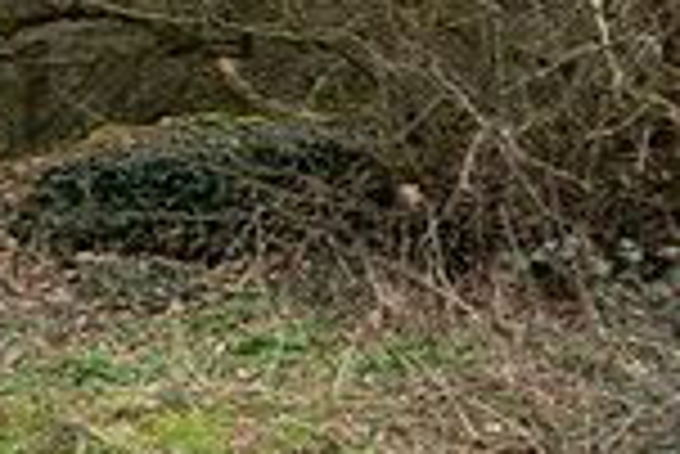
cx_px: -805
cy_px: 448
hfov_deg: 6.4
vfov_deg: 4.4
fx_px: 5899
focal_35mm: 312
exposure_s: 1/1000
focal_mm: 70
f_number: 4.5
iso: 800
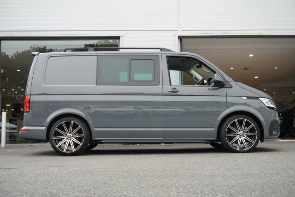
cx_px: 148
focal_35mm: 45
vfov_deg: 29.8
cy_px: 98
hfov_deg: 43.6
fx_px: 369
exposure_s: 1/160
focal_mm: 30
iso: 400
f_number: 5
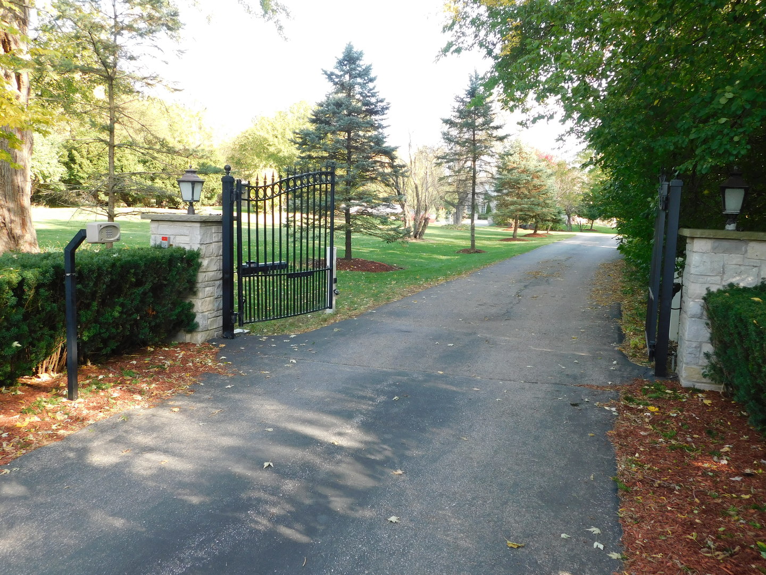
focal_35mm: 30
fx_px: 664
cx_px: 383
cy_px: 288
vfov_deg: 46.8
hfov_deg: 60.0
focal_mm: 5.3
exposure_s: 1/80
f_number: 3.2
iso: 125
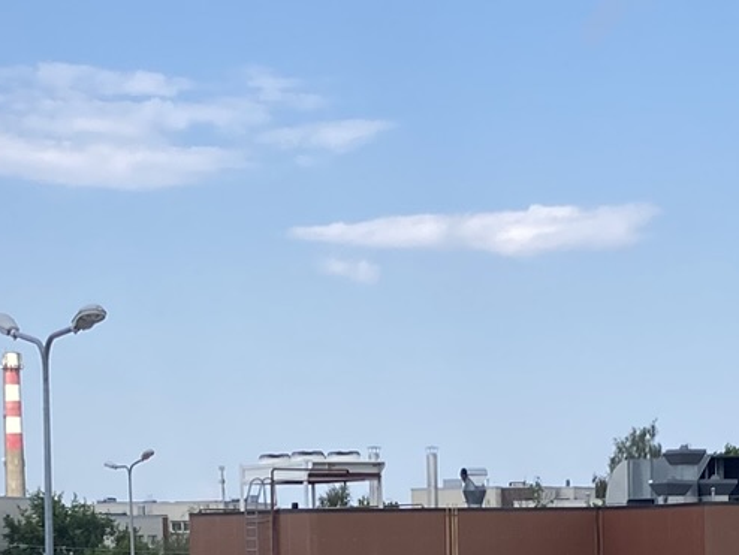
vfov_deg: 12.4
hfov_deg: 16.9
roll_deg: +0.2
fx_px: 2478
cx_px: 533
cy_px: 730
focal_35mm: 116
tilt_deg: -3.9
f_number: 1.8
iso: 20
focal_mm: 3.99
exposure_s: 1/1372
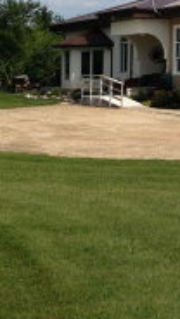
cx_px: 374
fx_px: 896
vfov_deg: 19.6
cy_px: -2
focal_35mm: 106
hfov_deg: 10.4
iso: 50
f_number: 2.4
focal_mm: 4.28
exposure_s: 1/2123
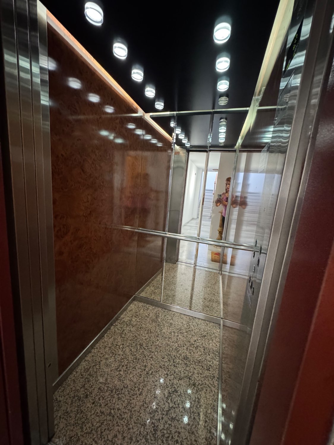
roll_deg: -4.1
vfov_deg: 102.1
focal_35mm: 14
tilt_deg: -9.1
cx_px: 167
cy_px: 222
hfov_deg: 85.7
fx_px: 180
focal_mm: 2.22
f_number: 2.2
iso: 1000
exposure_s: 1/50
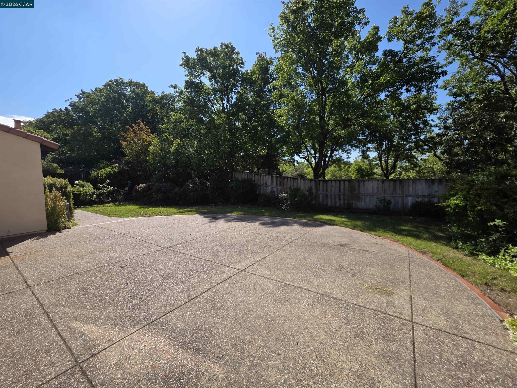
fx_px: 194
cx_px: 258
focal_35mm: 13
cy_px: 194
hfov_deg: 106.2
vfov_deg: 89.9
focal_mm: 2.2
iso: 40
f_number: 1.9
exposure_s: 1/2066
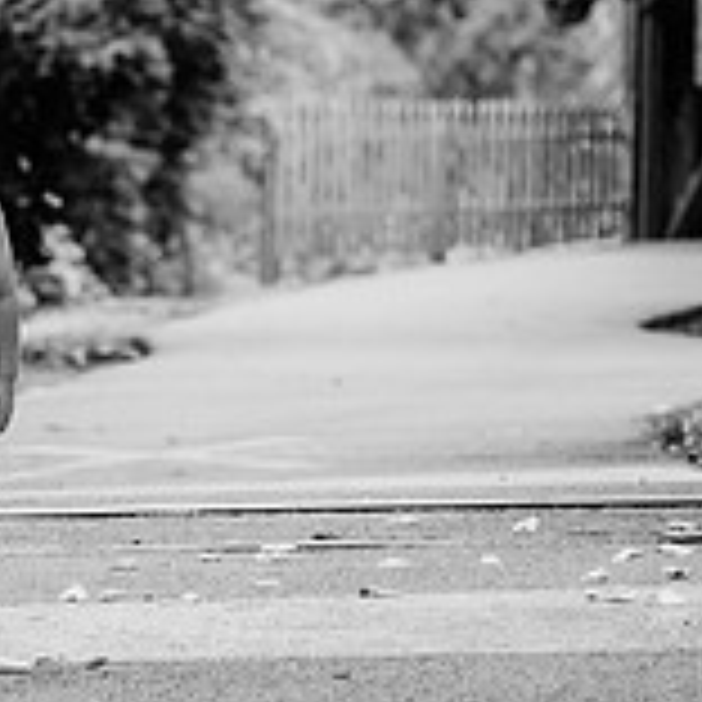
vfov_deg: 11.0
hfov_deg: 10.9
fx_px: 3625
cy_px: 524
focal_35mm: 158
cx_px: -45
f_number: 2.2
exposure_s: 1/500
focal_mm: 50
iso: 200
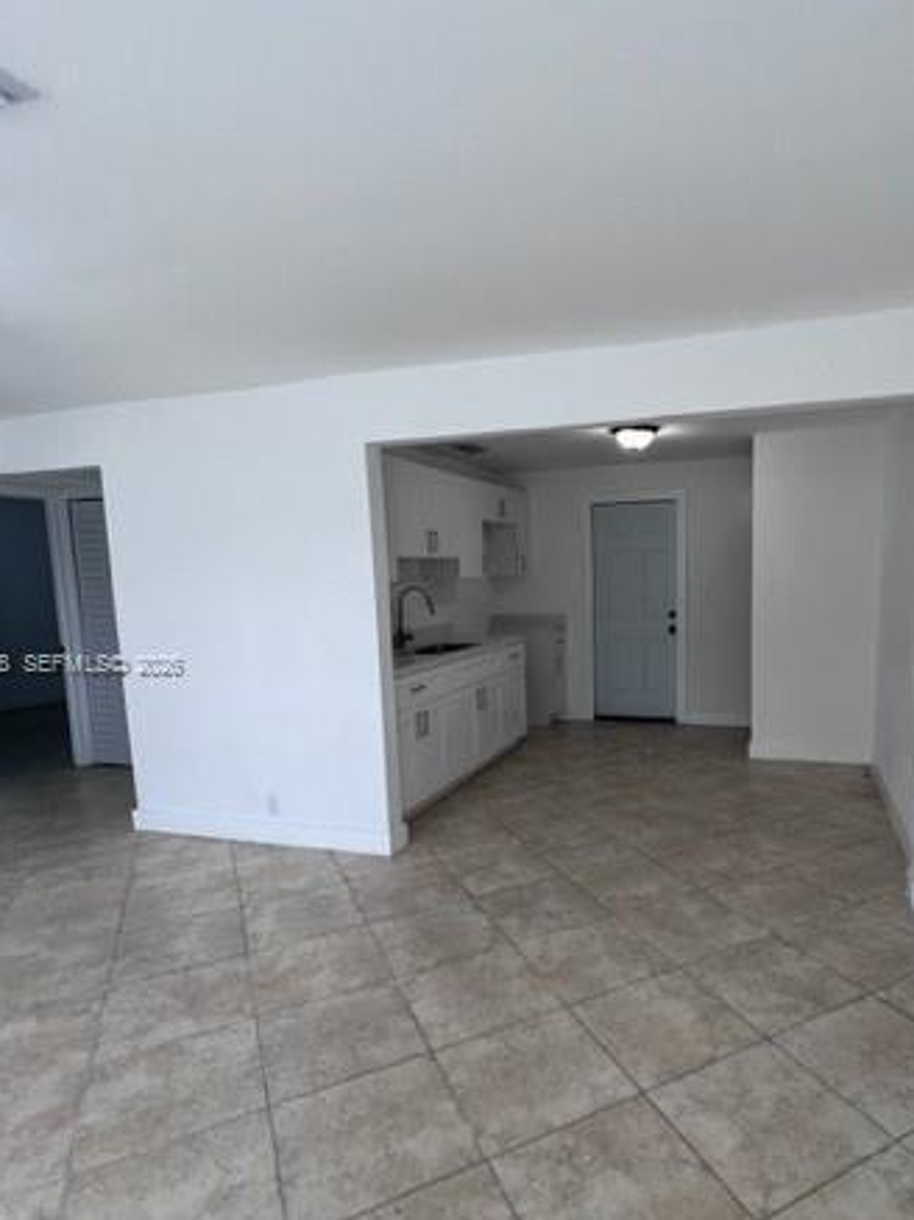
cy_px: 666
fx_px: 670
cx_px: 571
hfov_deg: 67.6
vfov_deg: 84.5
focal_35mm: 19
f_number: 1.8
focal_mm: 1.57
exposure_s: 1/120
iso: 40
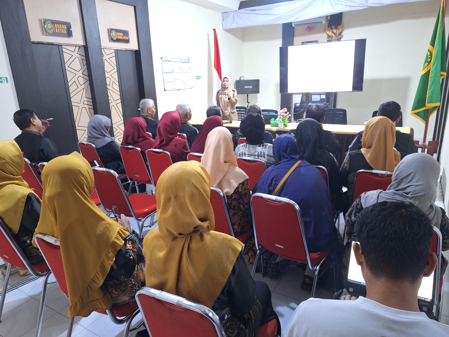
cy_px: 168
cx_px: 224
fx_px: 298
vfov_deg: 58.9
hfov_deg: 73.9
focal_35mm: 23
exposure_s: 1/25
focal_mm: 5.54
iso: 400
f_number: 1.8
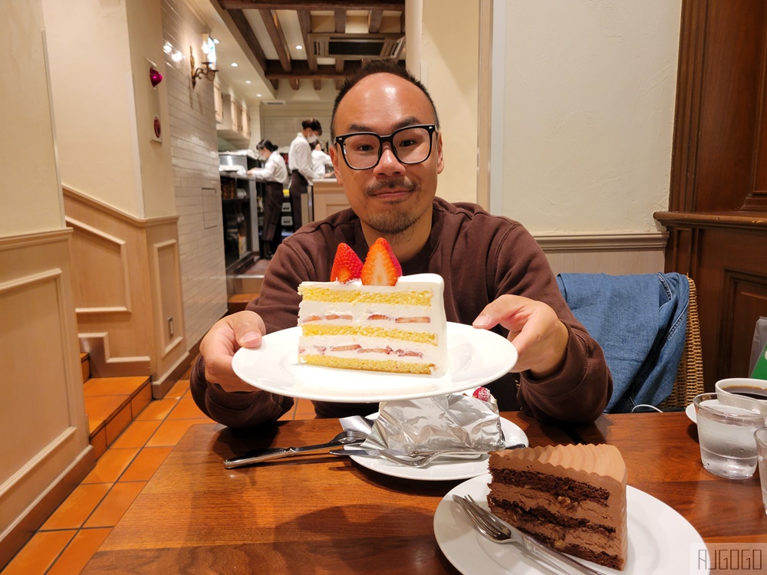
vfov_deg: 53.1
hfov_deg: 67.3
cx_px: 384
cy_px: 288
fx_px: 576
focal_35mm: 26
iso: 200
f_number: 1.8
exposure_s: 1/60
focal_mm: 5.4
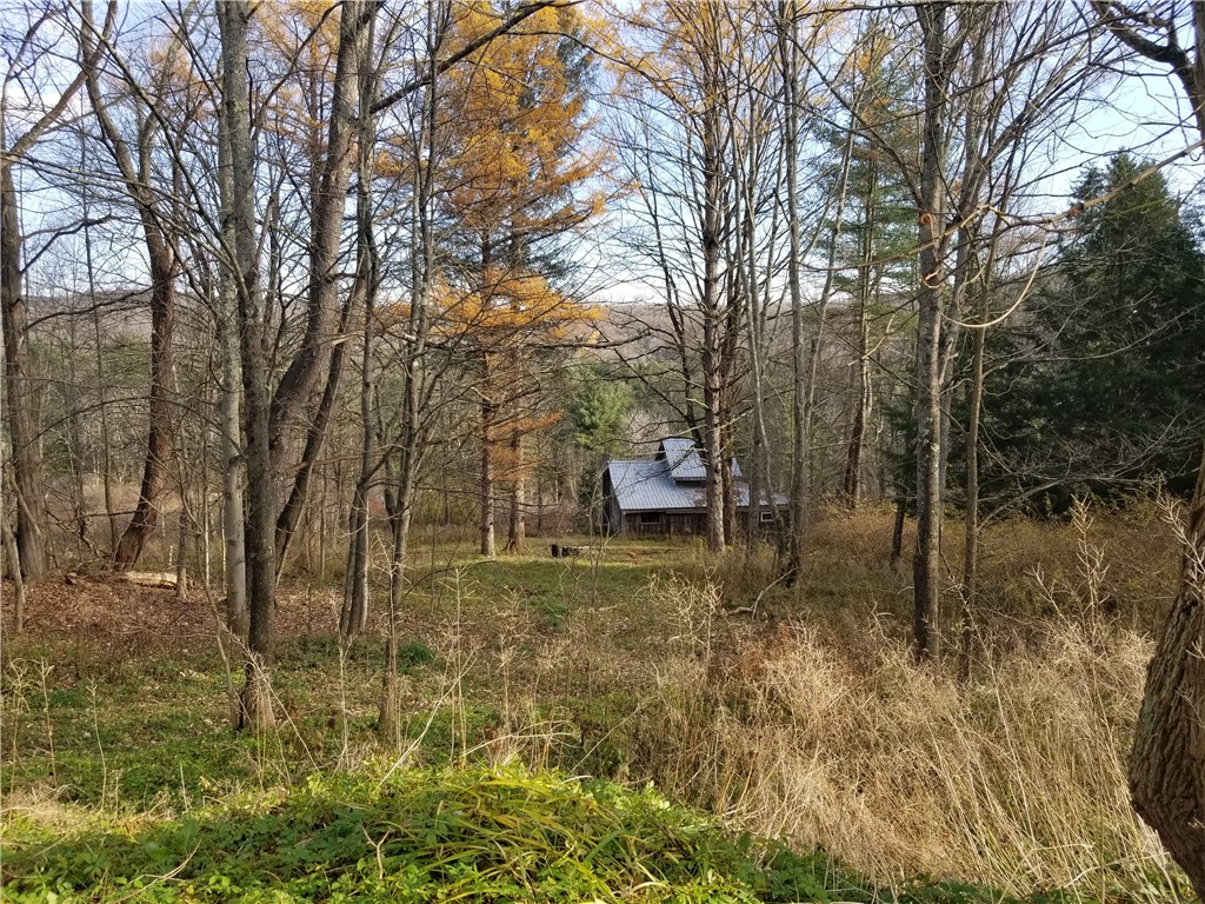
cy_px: 452
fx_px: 905
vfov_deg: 53.1
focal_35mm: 26
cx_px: 602
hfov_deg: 67.3
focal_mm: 4.25
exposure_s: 1/590
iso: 50
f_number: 1.7
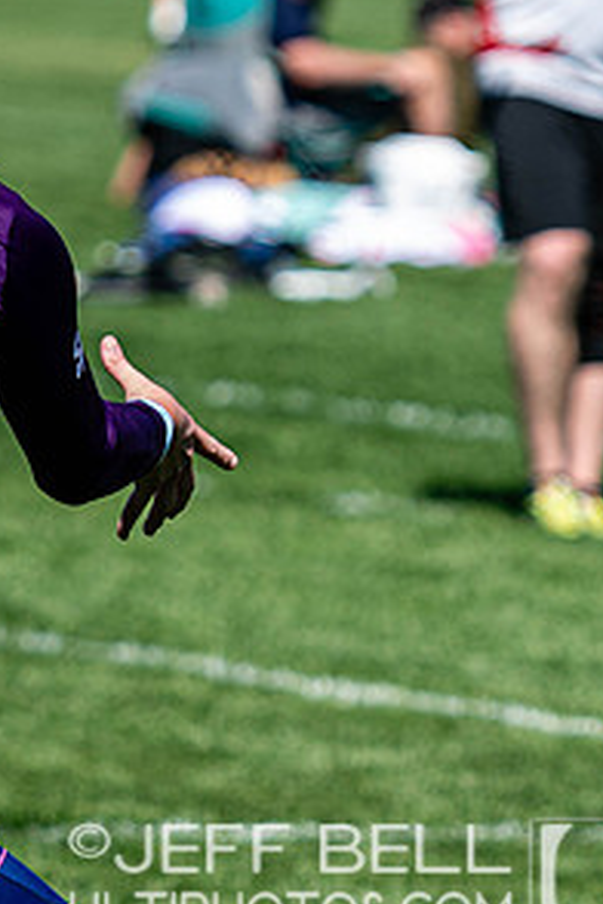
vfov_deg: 3.4
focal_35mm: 609
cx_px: -41
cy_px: 411
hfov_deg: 2.3
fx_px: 15300
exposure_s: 1/1250
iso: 100
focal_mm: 125
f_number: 3.2
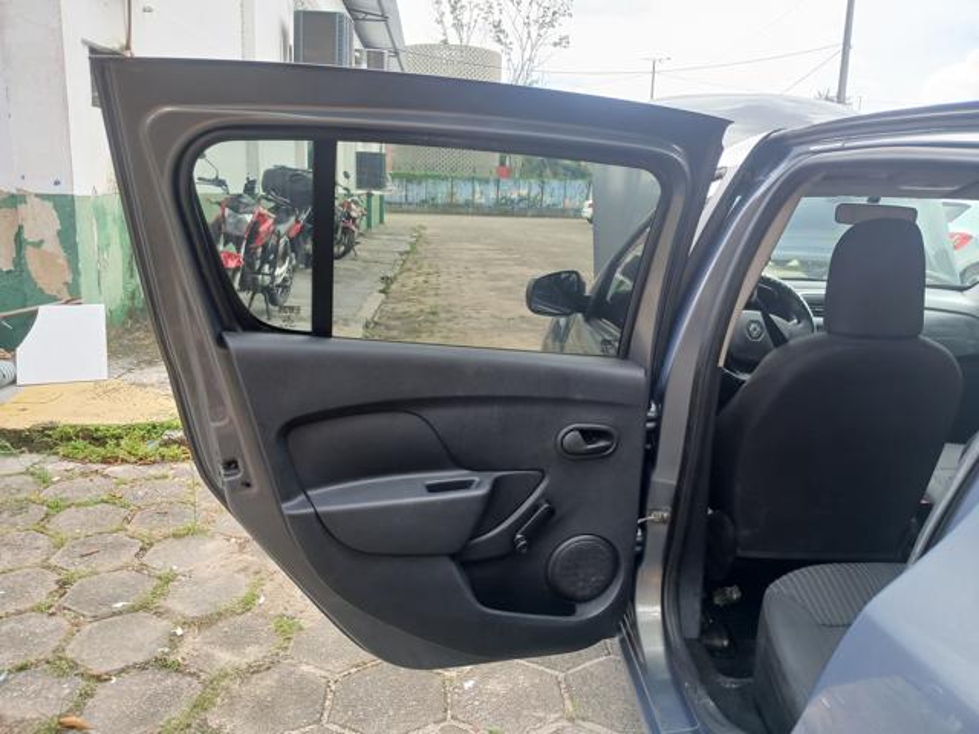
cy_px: 367
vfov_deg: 53.1
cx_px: 490
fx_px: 735
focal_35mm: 26
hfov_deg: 67.3
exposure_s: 1/60
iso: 25
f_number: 1.8
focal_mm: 3.98
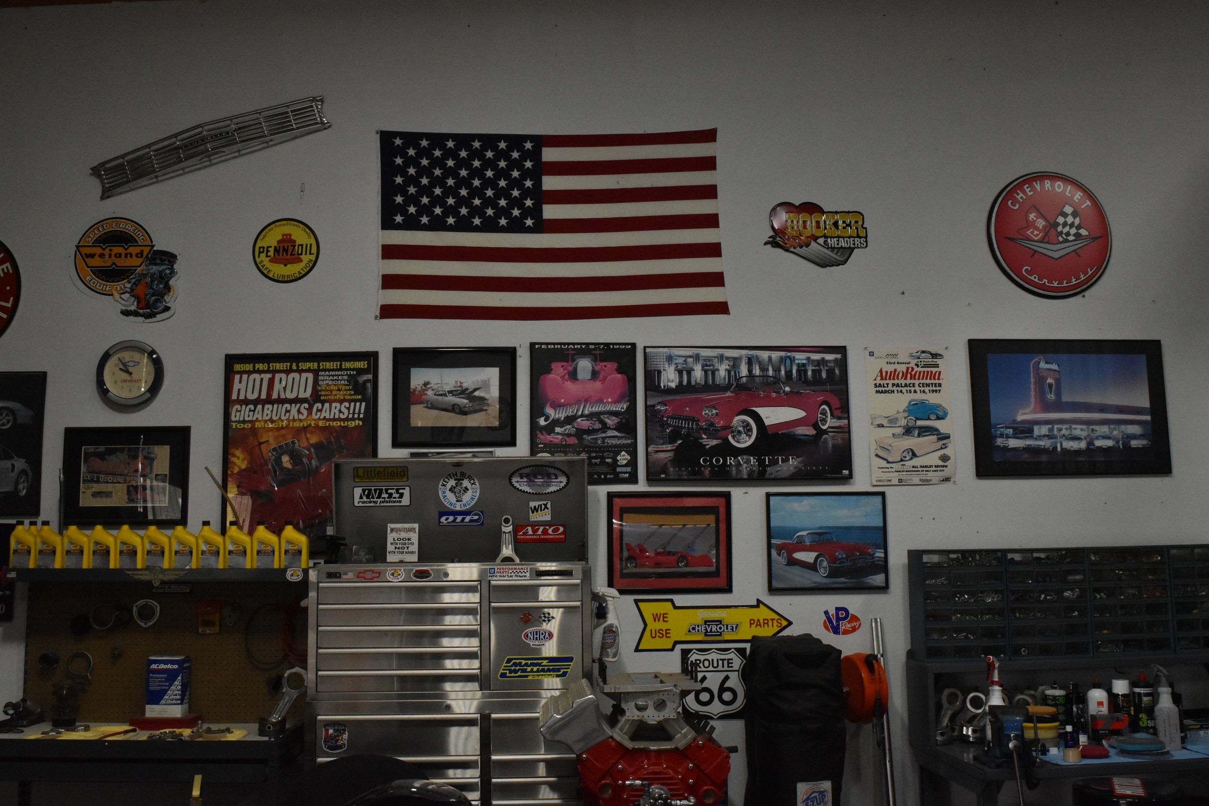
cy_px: 403
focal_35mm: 32
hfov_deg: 59.5
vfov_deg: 41.7
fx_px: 1058
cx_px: 604
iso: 3200
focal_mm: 21
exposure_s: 1/320
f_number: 10
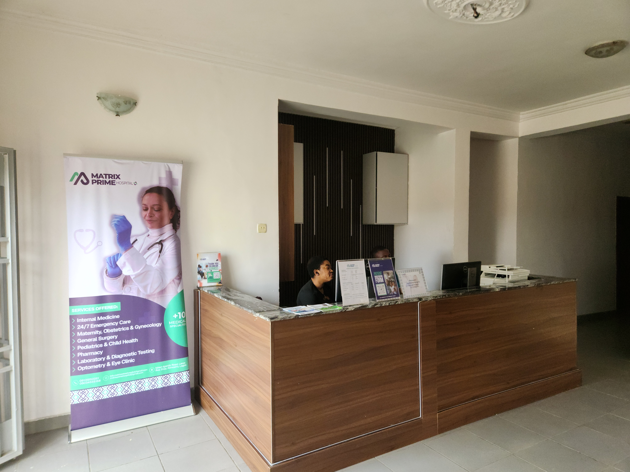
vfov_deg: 58.9
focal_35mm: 23
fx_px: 419
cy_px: 236
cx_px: 315
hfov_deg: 73.9
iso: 250
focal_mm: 5.4
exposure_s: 1/60
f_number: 1.8
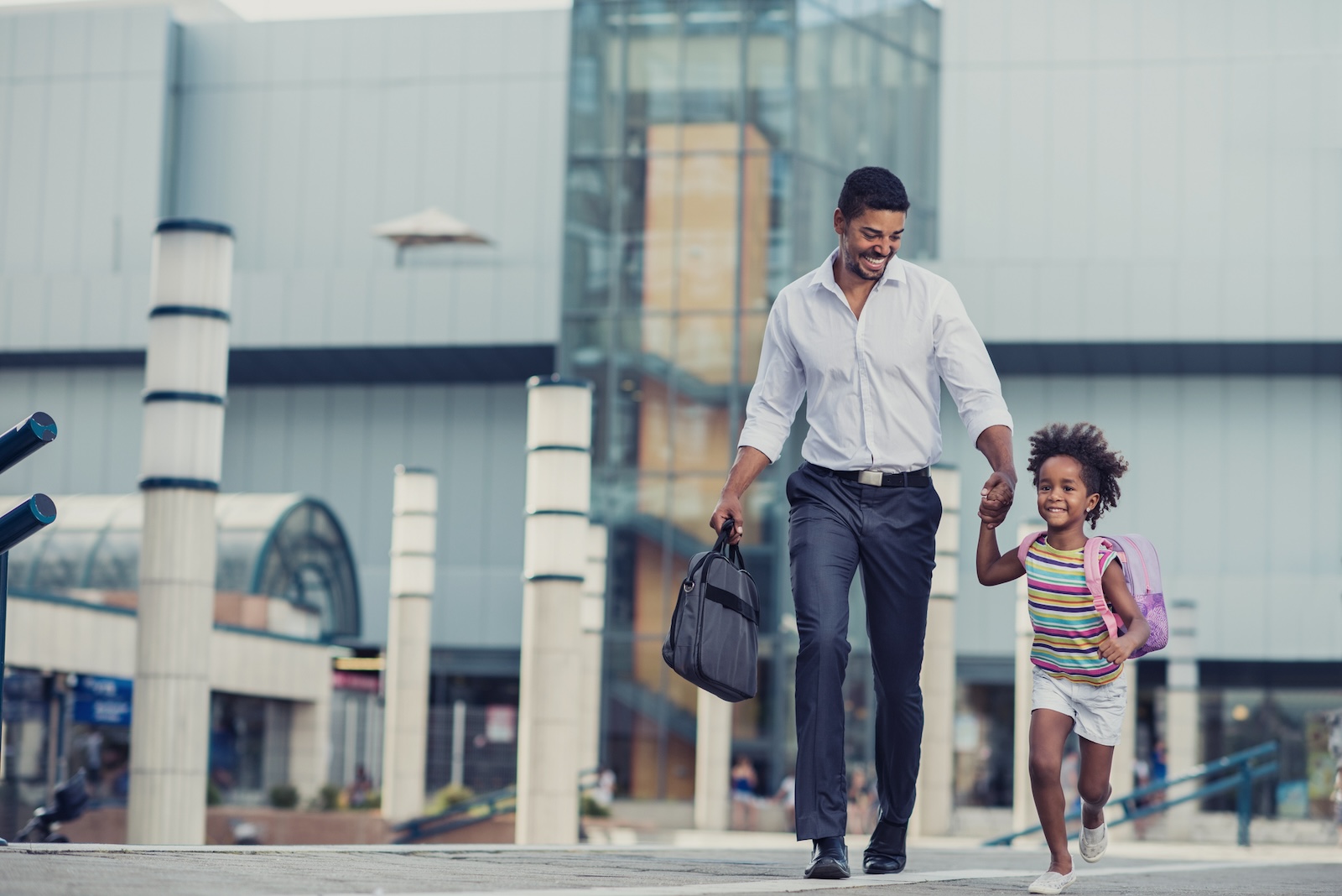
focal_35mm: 85
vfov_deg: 16.1
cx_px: 671
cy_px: 448
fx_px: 3170
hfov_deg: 23.9
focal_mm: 85
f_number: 2.5
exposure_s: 1/1600
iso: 160
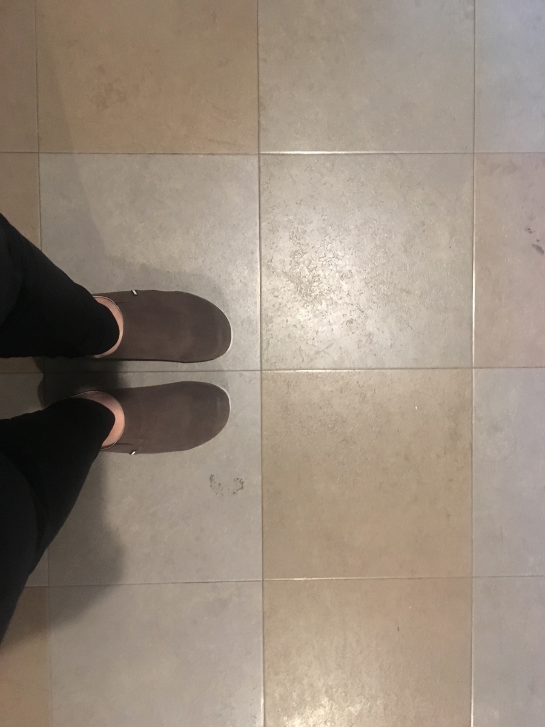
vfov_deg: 61.7
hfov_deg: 48.2
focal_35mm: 29
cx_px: 272
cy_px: 364
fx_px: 609
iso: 400
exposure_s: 1/15
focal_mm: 4.15
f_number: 2.2
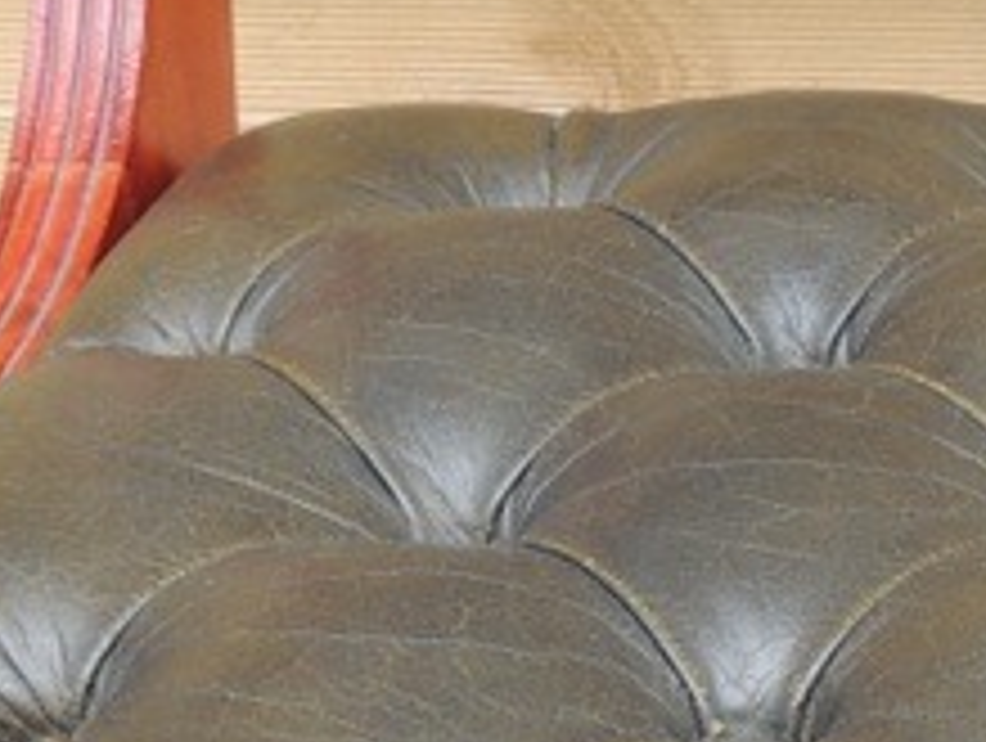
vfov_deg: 10.6
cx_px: 1108
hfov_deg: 13.8
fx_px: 3994
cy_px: 576
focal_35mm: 140
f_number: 3.1
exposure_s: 1/100
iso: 100
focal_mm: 5.3
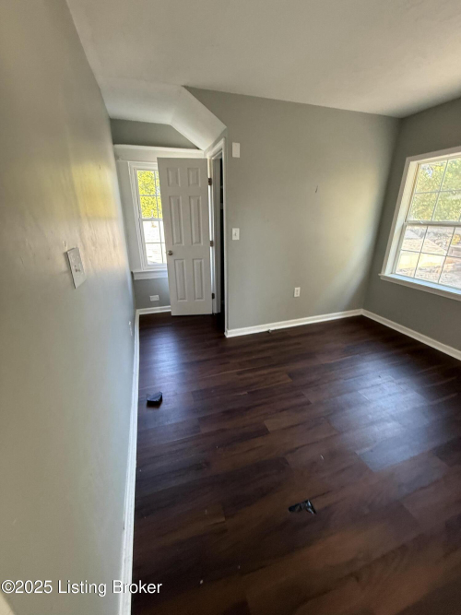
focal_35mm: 14
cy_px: 308
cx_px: 230
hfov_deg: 85.7
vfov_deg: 102.1
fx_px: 249
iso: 320
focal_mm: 2.22
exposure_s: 1/67
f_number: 2.2
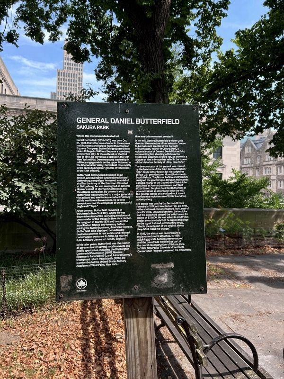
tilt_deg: +2.7
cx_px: 142
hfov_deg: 53.1
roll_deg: -2.5
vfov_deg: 67.3
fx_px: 284
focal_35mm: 26
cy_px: 190
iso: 50
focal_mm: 5.7
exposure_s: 1/687
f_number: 1.5
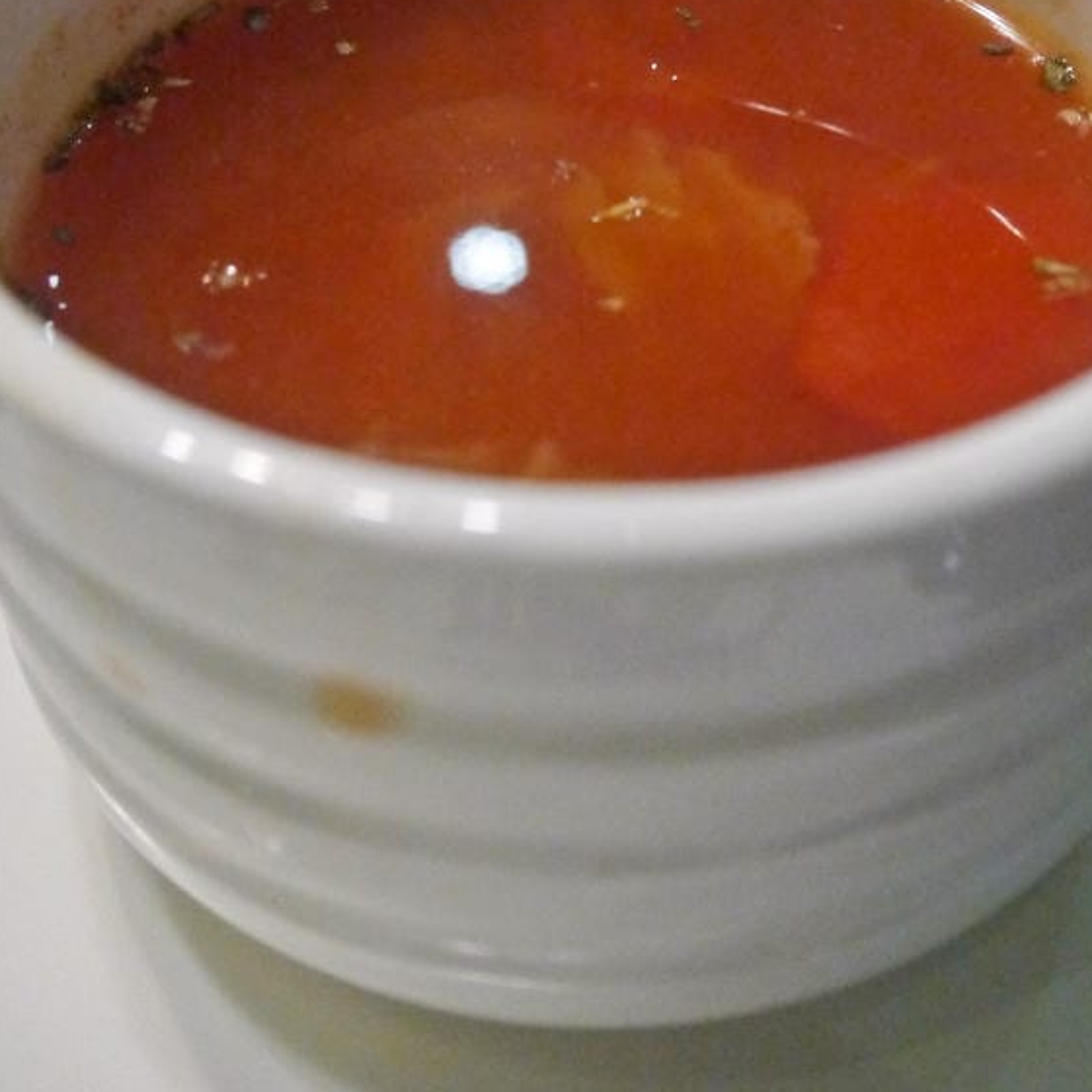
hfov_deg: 32.0
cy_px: 226
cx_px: 692
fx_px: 1892
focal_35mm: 53
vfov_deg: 31.4
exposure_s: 1/125
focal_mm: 14
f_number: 3.5
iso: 1600
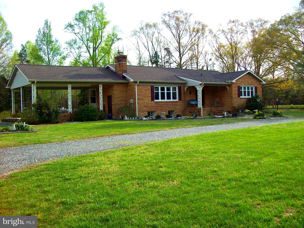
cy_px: 114
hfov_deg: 51.4
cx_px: 152
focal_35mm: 36
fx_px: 316
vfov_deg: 39.7
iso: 80
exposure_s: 1/601
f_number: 2.7
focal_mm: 6
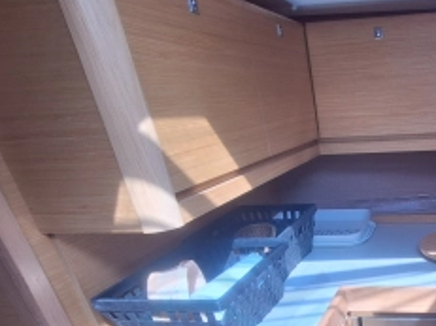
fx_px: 390
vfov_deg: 39.5
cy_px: 333
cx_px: 398
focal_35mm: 31
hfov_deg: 51.1
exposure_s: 1/178
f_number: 2.2
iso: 40
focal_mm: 1.74
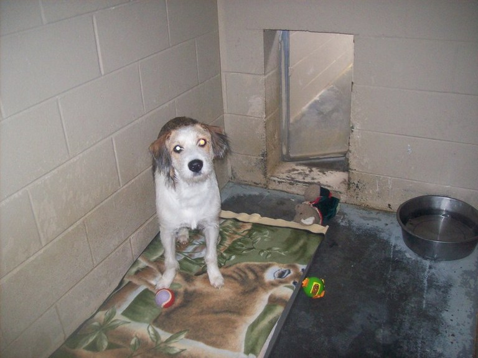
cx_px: 239
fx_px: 497
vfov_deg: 39.6
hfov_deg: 51.4
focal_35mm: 36
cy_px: 179
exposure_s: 1/64
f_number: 2.7
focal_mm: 6
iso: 200
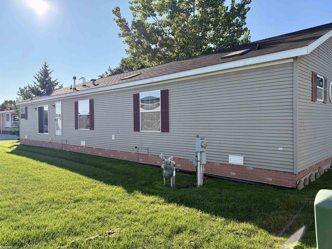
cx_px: 166
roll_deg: +0.0
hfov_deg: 67.3
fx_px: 249
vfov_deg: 53.1
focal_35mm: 26
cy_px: 124
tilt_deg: -1.0
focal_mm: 5.96
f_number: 1.6
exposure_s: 1/2208
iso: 64
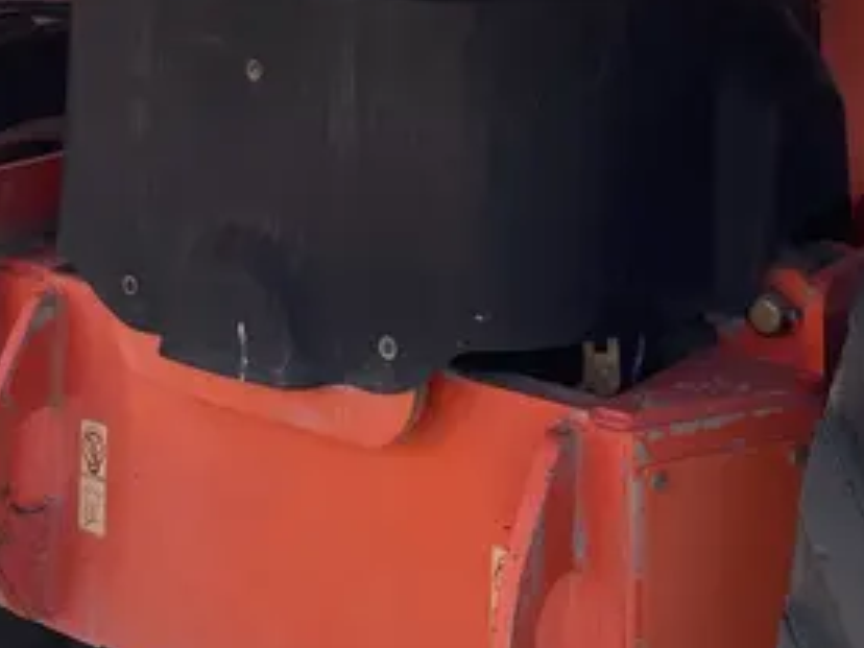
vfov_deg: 18.7
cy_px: -337
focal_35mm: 69
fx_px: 1722
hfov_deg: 27.8
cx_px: 629
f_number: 1.6
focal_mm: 4.2
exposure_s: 1/2817
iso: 50
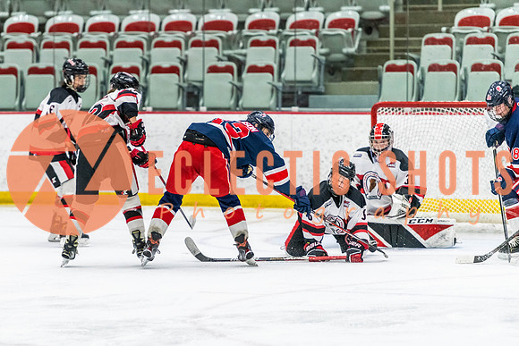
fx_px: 3314
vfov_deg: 6.0
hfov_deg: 9.0
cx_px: 210
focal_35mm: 230
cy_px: 173
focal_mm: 185
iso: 2800
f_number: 2.8
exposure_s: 1/640
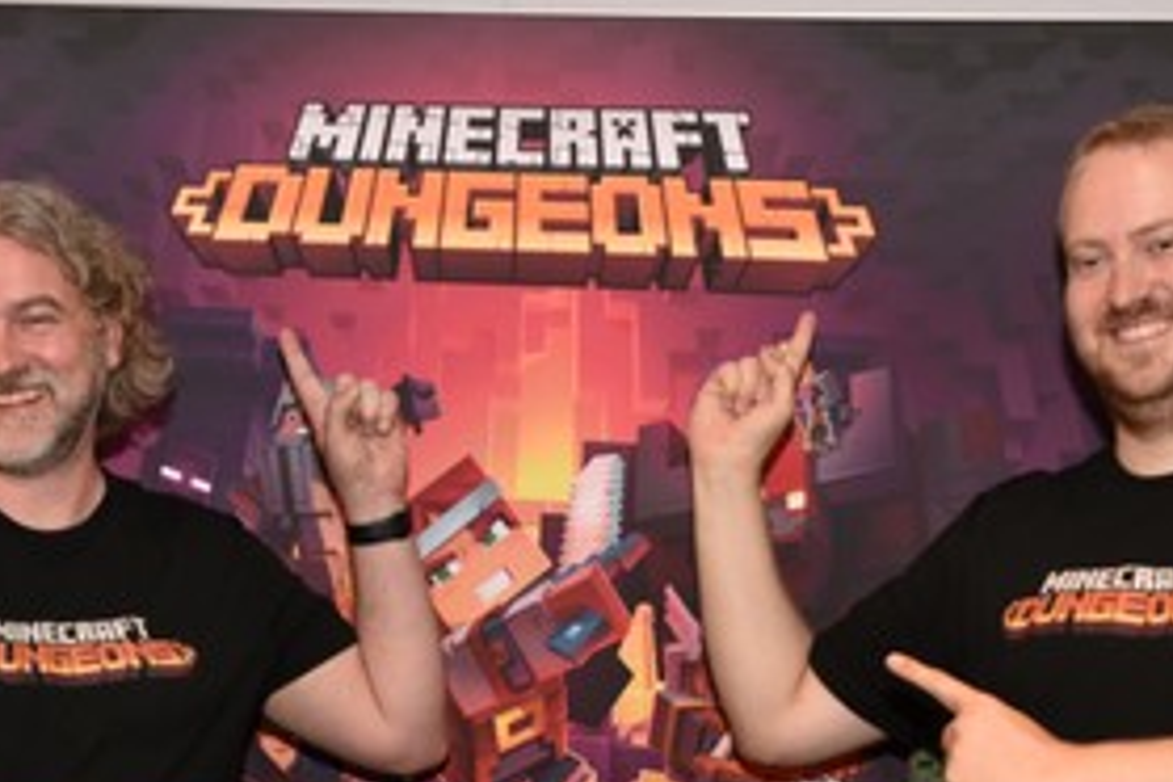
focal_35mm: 66
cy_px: 603
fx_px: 2150
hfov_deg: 30.4
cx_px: 458
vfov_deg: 20.4
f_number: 5.6
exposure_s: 1/60
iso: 400
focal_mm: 24
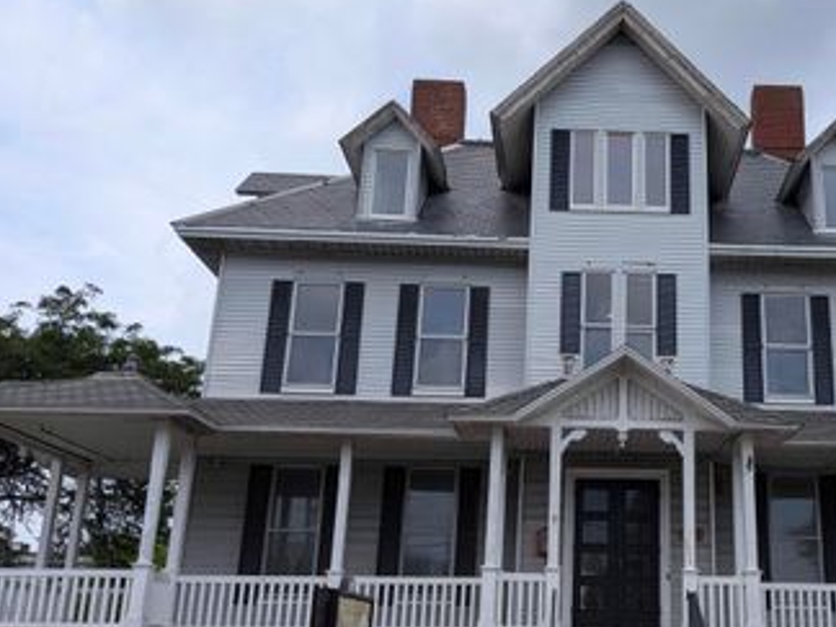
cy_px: 368
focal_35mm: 37
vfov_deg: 38.5
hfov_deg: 48.3
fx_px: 894
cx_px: 624
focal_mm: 4.53
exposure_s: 1/1802
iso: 28
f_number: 1.7
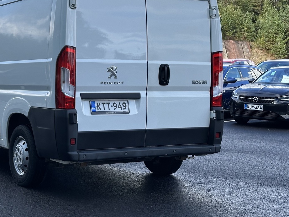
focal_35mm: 75
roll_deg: +0.2
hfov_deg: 25.7
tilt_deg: -1.4
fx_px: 626
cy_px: 78
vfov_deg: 19.6
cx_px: 78
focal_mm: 6.86
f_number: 1.78
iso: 64
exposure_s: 1/1050
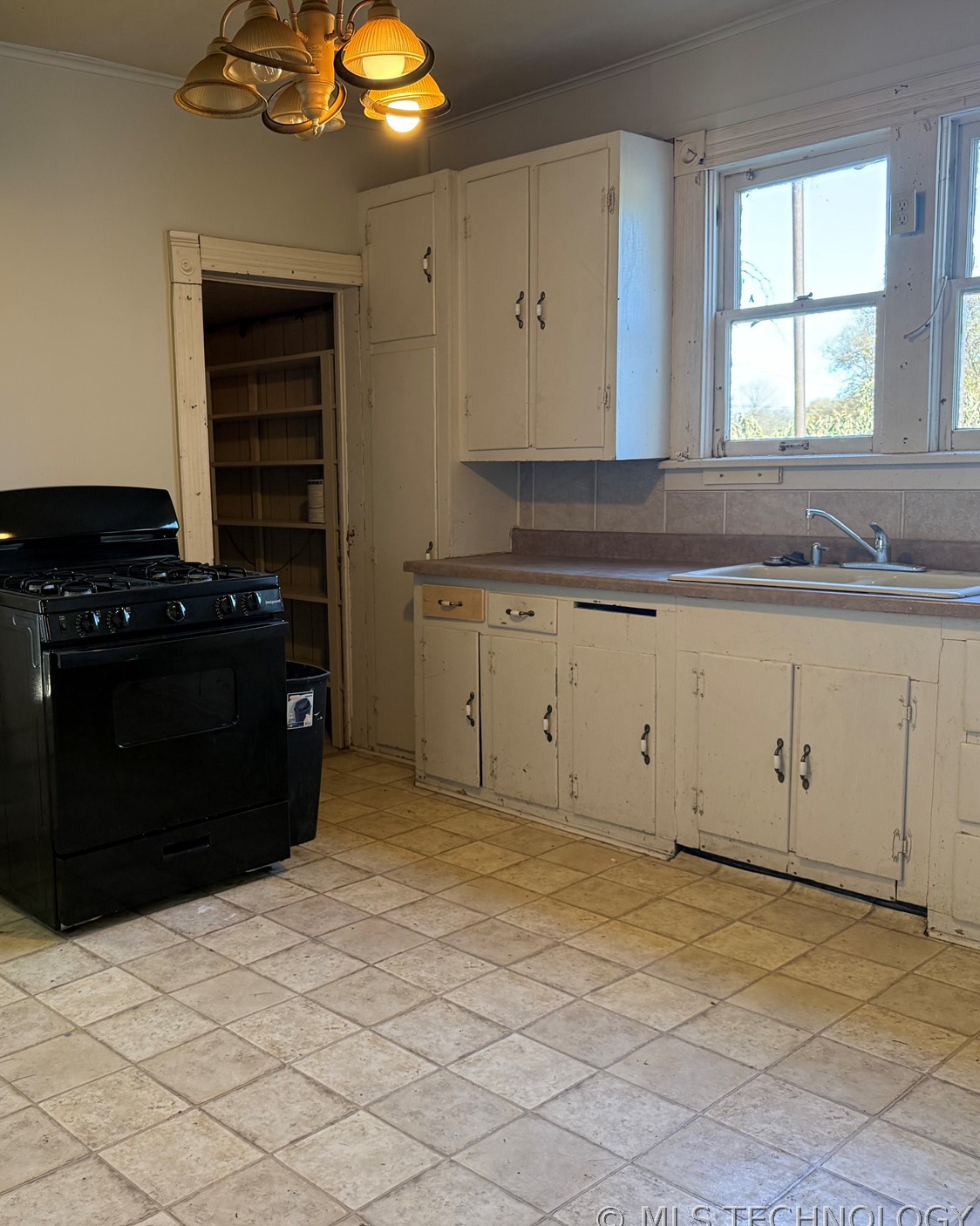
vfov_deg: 55.7
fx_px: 1161
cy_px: 621
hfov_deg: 45.0
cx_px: 320
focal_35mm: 32
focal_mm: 6.76
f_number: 1.78
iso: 200
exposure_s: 1/120
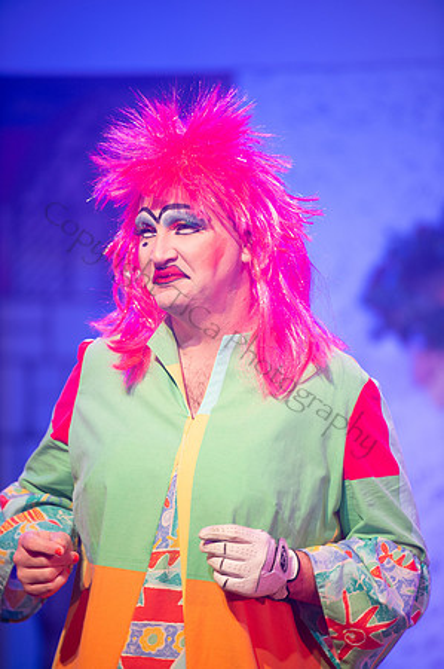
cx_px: 222
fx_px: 3708
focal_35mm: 200
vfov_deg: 10.3
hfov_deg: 6.9
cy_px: 334
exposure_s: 1/200
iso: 1000
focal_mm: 200
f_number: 2.8
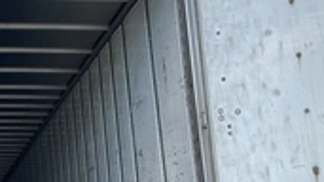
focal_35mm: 74
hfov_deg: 27.0
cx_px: 0
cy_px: 119
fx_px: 635
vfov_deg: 16.3
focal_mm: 3
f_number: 1.8
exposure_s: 1/504
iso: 25
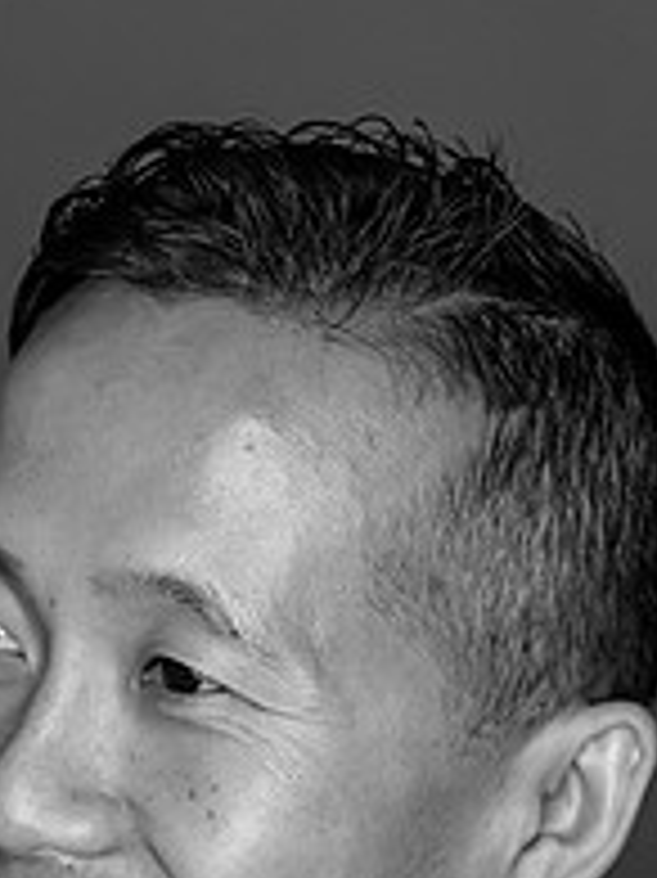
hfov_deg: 7.8
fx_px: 4788
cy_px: 986
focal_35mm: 189
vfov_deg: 10.3
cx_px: 184
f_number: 3.5
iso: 2000
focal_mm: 85
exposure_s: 1/320
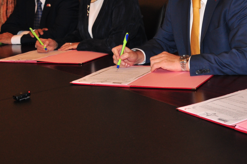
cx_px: 230
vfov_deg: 19.8
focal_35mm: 67
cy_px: 14
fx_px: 459
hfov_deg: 28.7
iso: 400
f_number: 3.5
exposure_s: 1/60
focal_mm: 21
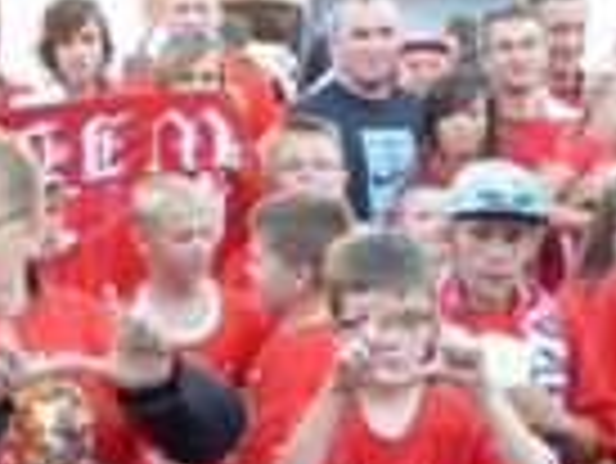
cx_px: 297
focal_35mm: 137
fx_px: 2440
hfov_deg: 14.4
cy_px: 496
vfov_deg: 10.7
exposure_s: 1/40
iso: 80
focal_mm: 6.9
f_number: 3.7
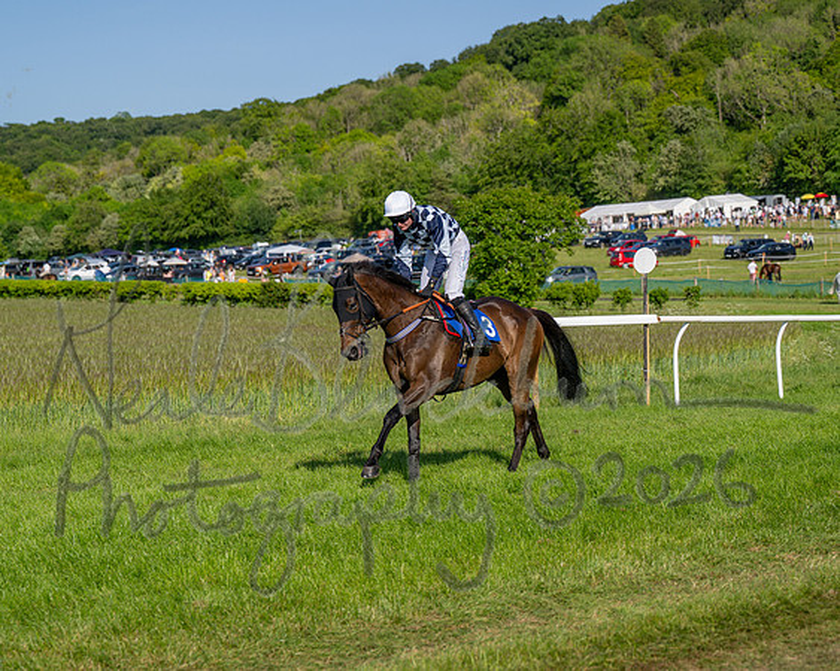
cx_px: 420
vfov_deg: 17.5
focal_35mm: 88
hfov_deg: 21.8
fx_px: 2184
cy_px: 335
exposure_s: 1/2500
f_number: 4
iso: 200
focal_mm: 78
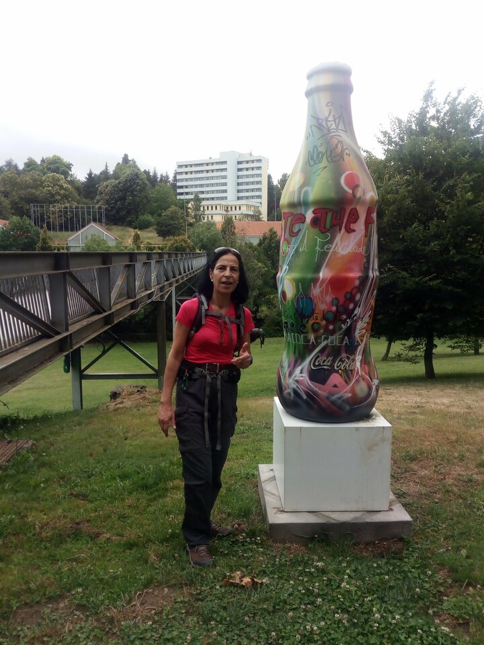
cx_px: 242
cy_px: 322
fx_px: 503
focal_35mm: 27
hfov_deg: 51.4
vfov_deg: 65.3
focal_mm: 3.5
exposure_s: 1/324
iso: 118
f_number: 2
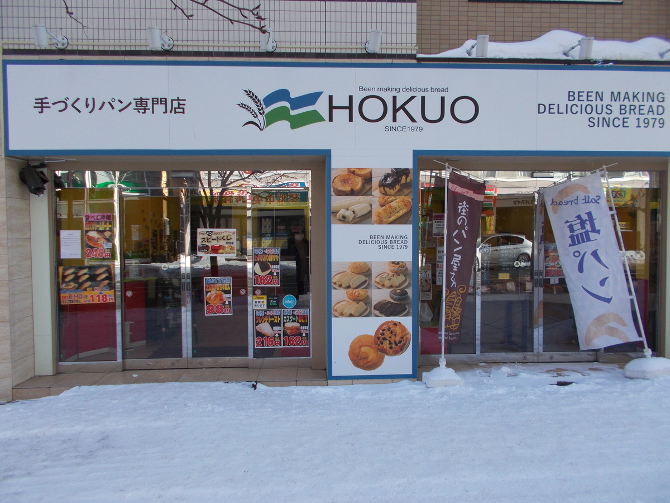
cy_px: 252
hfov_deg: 67.3
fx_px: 503
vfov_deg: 53.1
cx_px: 335
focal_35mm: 26
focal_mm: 4.6
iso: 80
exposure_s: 1/320
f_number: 3.2
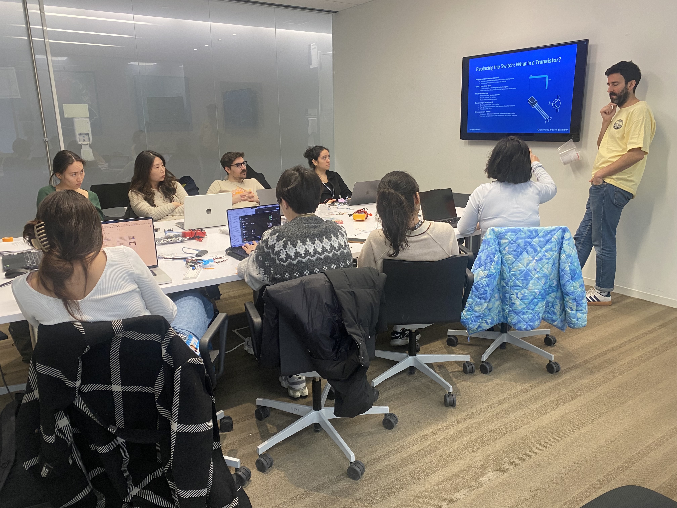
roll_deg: +0.9
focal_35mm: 26
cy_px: 254
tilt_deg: -14.0
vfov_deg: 53.1
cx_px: 338
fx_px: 508
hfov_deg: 67.3
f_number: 1.8
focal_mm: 4.25
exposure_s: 1/60
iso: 100
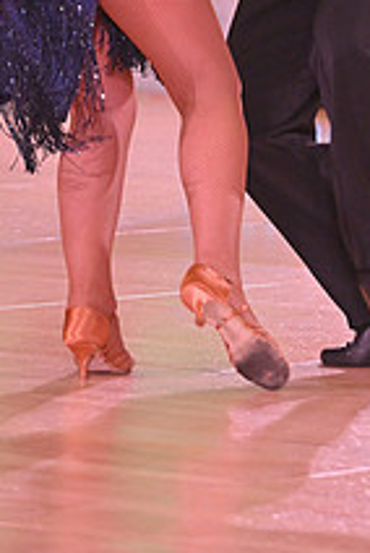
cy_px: -89
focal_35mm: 410
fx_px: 6300
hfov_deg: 3.4
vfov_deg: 5.0
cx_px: 233
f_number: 5
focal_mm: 150
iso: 2000
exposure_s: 1/400
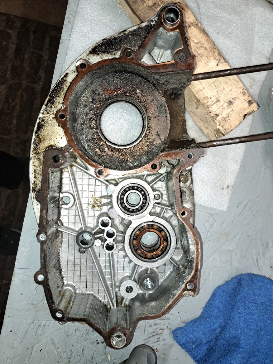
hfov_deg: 56.8
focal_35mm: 24
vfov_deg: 71.6
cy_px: 182
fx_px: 252
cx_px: 136
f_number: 1.8
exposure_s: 1/50
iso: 160
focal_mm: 5.23
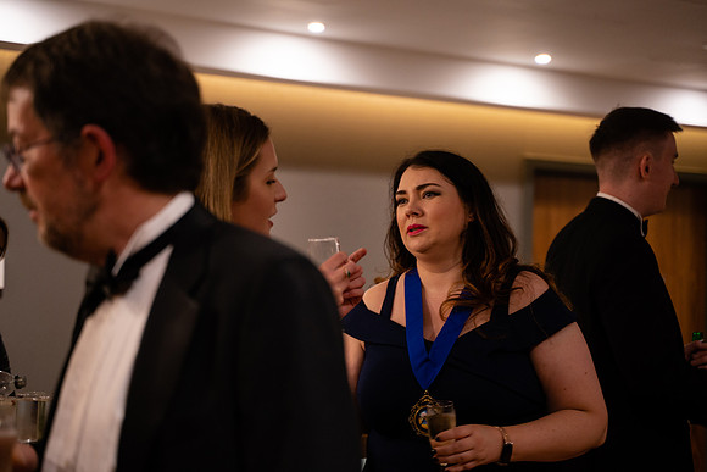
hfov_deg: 27.0
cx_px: 354
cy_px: 236
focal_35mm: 75
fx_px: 1473
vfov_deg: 18.2
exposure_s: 1/60
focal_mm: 75
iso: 1250
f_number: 2.8
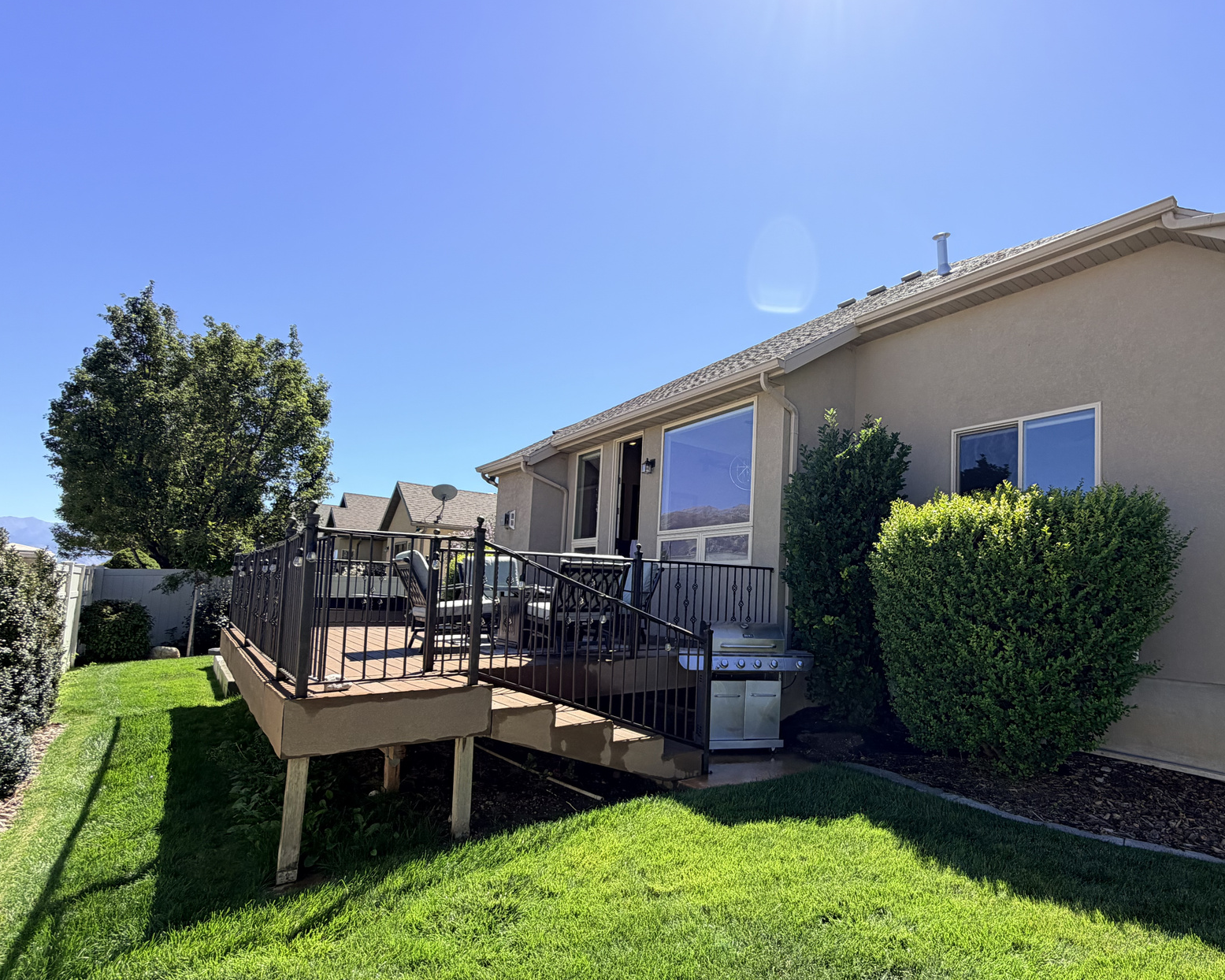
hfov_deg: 84.7
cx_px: 767
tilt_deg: +4.5
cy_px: 552
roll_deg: -1.6
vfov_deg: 73.5
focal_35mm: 18
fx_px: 653
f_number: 2.2
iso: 40
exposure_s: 1/770
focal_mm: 2.22
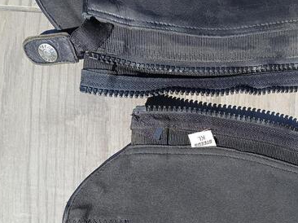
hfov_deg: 43.8
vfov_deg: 32.9
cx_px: 211
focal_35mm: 42
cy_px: 193
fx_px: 361
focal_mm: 5.31
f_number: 1.7
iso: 50
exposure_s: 1/290
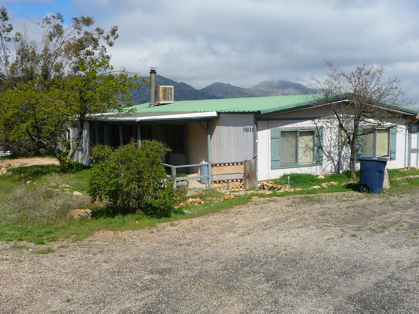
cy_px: 157
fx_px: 484
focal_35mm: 40
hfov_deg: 46.8
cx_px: 210
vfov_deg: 36.0
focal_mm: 4.7
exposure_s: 1/320
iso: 100
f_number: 8
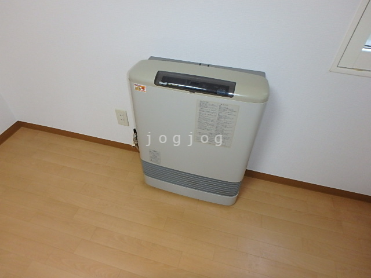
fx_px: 225
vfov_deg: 63.4
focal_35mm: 21
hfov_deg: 79.0
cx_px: 186
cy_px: 139
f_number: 3.5
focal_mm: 3.7
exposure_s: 1/30
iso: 400
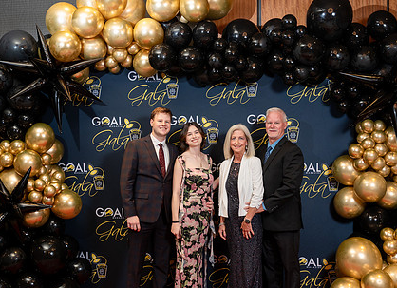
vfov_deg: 32.2
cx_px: 171
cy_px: 159
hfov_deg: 43.3
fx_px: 499
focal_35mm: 44
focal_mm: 28
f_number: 3.2
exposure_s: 1/200
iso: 1000
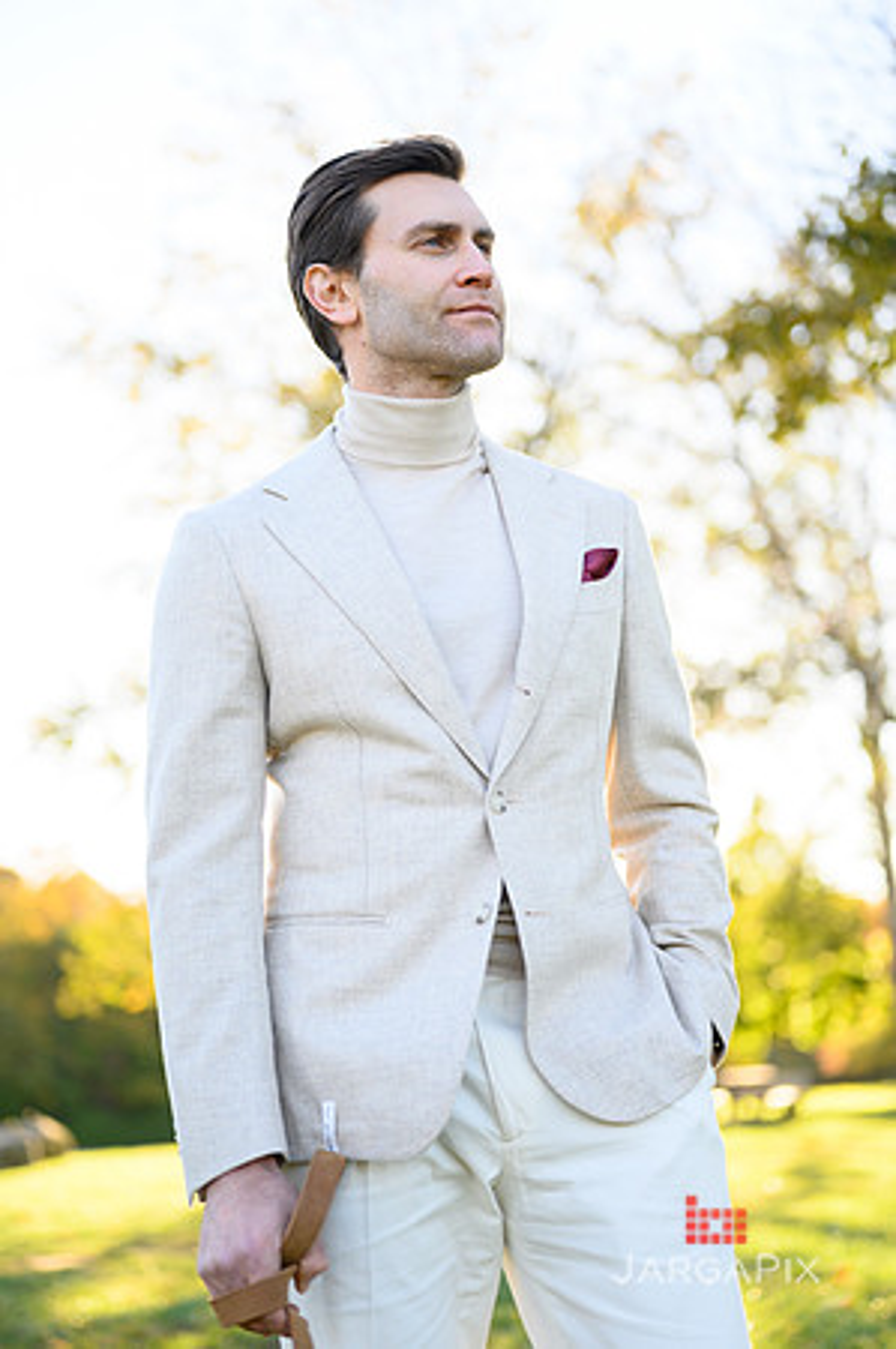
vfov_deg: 39.6
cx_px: 448
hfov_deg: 26.9
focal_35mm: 50
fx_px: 1871
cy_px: 674
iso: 320
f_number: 2
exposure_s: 1/1000
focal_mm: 50
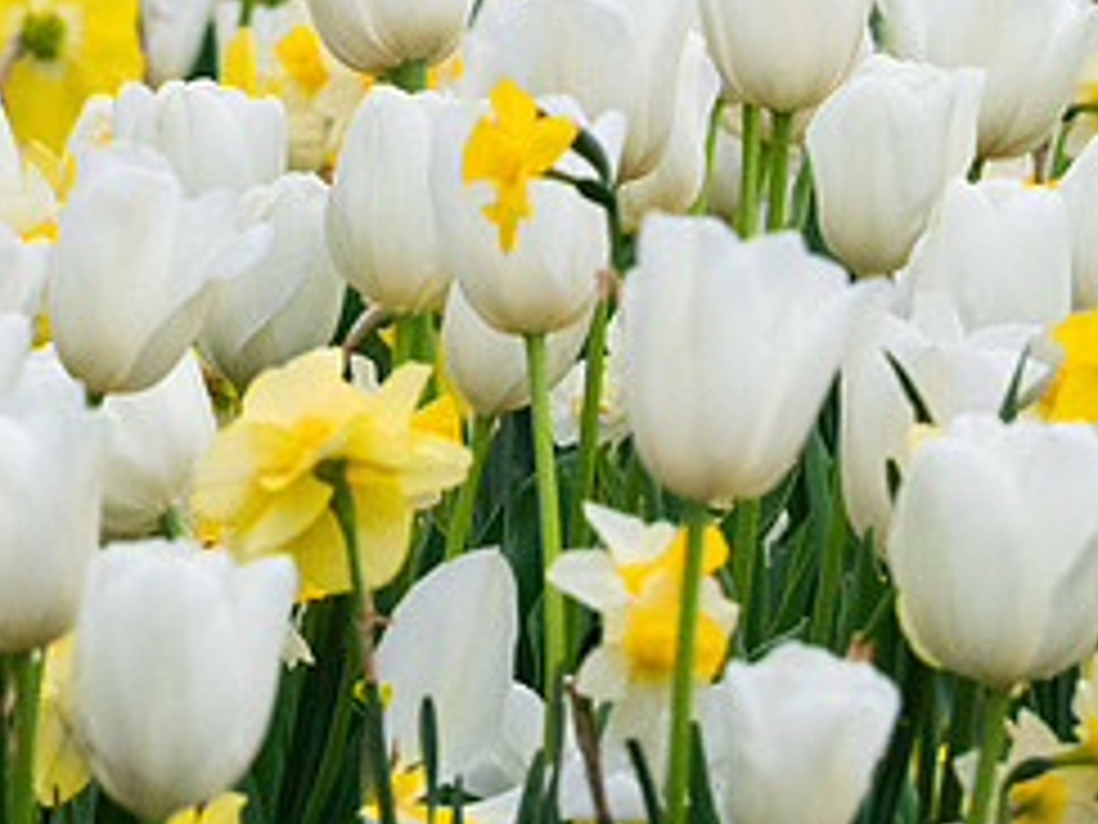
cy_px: -38
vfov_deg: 2.1
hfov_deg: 2.8
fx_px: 22584
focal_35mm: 712
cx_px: 320
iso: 3200
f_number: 4.5
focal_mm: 150
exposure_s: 1/8000
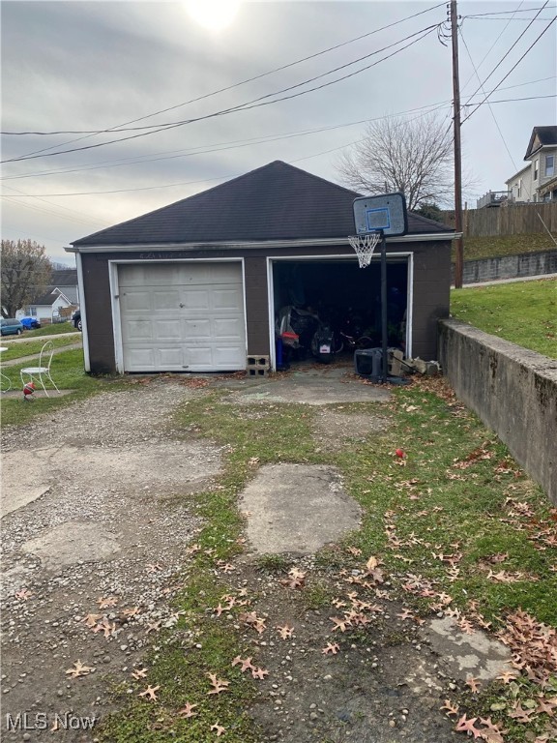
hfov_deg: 53.1
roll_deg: +0.2
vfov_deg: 67.3
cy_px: 372
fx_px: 558
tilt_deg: -6.8
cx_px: 278
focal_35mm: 26
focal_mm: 4.25
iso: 32
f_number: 1.8
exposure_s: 1/1779
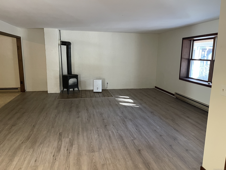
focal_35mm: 25
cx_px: 113
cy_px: 85
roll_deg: -0.4
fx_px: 163
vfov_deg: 54.9
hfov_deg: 69.4
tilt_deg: -10.9
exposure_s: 1/40
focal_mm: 5.1
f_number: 1.6
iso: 500
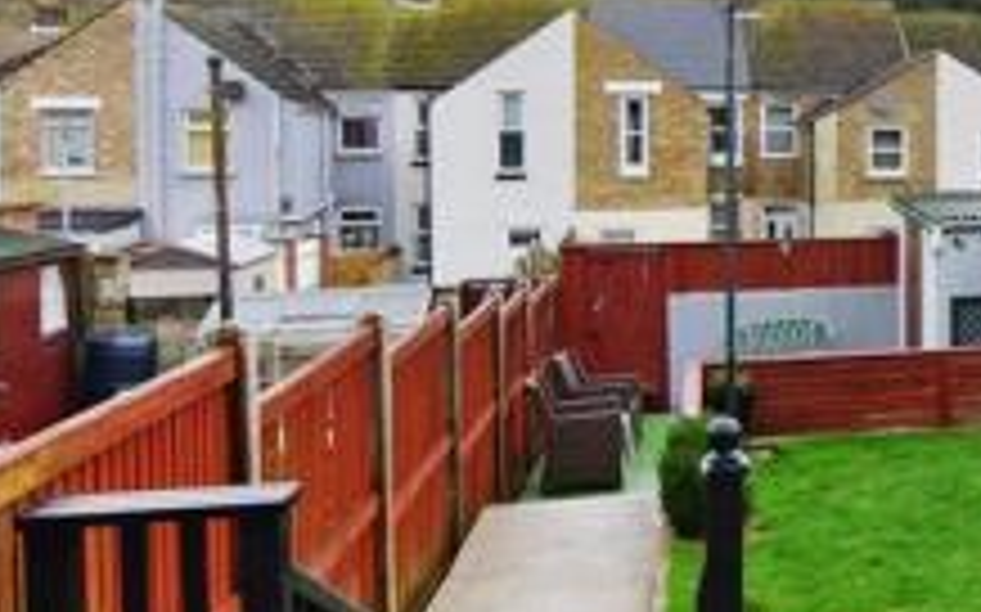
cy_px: 142
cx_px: 1102
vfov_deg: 27.5
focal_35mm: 46
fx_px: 1229
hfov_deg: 36.2
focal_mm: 10
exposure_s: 1/100
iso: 400
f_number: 10
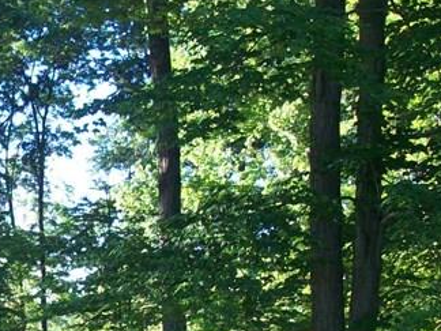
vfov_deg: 12.5
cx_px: -65
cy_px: 323
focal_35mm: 117
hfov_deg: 16.3
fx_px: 1491
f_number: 2.8
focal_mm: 6.2
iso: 80
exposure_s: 1/123
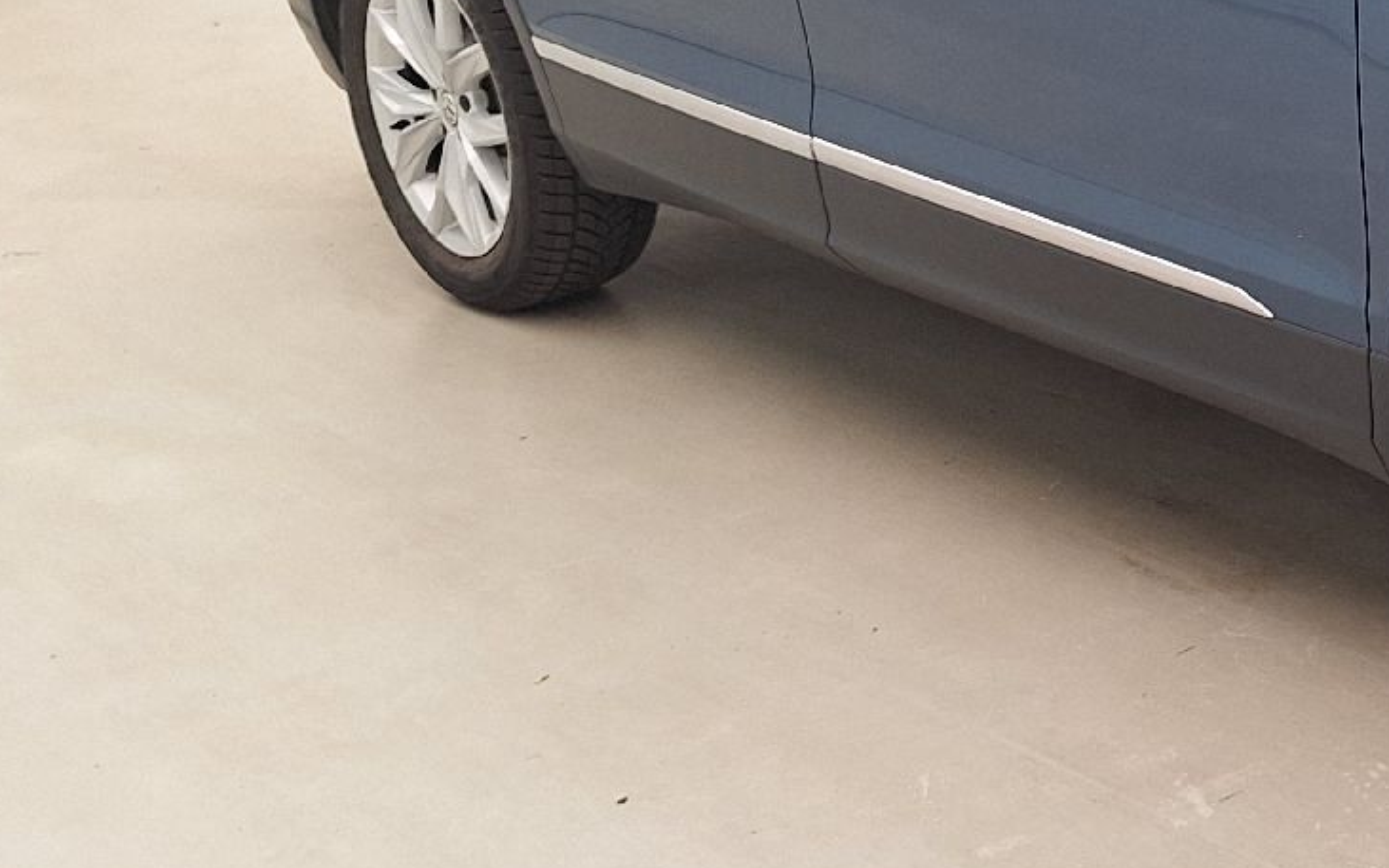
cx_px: 1598
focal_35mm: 64
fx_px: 2423
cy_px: 104
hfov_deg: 28.5
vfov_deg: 20.0
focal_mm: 5.54
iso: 64
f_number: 1.8
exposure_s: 1/100
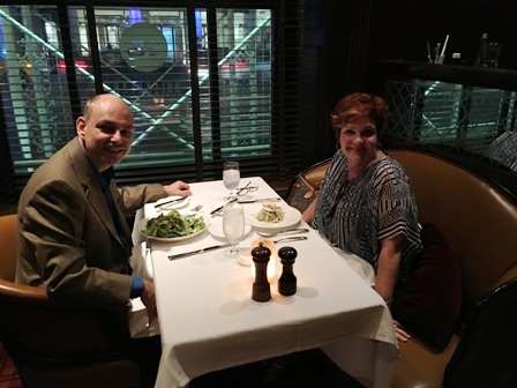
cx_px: 258
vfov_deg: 48.2
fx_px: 433
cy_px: 194
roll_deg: +0.1
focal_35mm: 29
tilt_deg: -19.1
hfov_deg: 61.7
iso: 125
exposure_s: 1/4
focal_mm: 4.15
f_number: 2.2
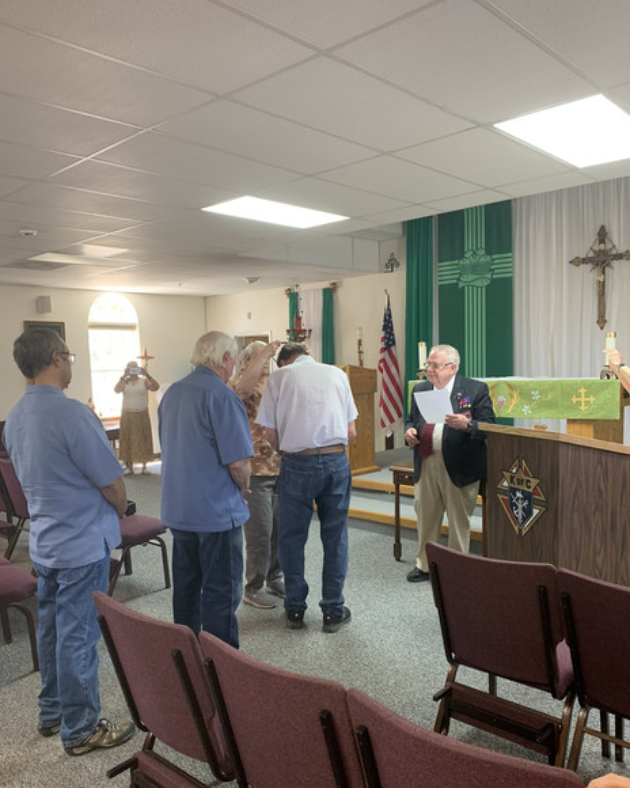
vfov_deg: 62.1
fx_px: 653
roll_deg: +1.7
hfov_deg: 51.5
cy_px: 428
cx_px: 307
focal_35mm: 28
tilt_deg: -4.9
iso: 125
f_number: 1.8
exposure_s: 1/60
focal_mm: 4.25
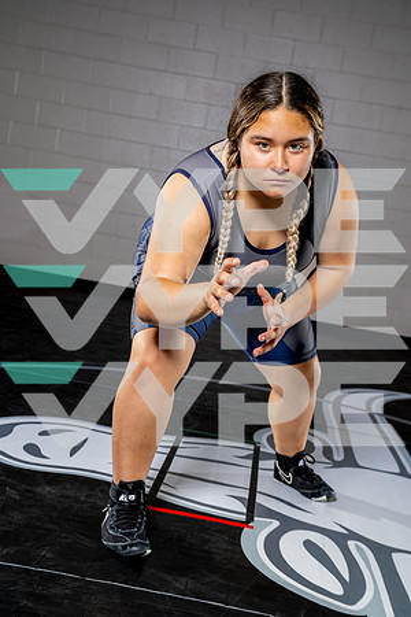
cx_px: 206
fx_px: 856
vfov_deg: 39.6
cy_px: 308
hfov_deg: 27.0
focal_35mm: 50
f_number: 6.3
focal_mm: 50
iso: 320
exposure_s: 1/250
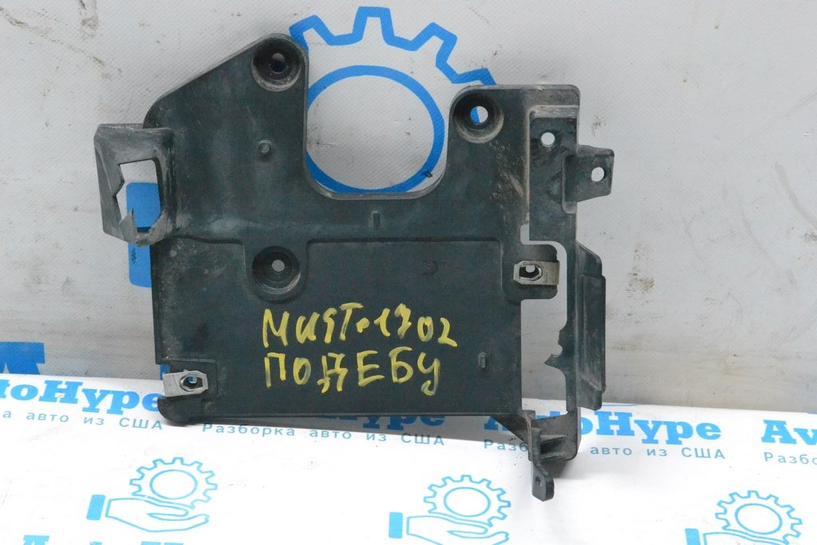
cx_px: 408
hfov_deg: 24.6
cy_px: 272
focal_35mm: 82
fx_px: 1872
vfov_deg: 16.6
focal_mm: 55
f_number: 9
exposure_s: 1/160
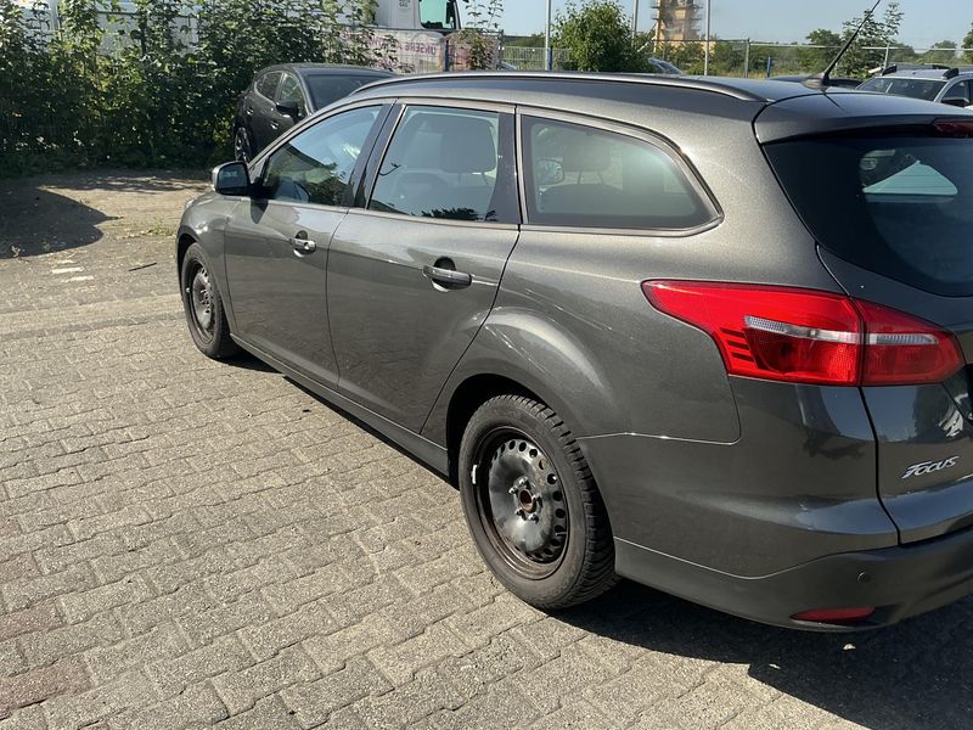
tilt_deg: -19.0
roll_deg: -4.8
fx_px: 787
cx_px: 486
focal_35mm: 28
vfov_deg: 49.7
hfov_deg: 63.4
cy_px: 365
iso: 25
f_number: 1.8
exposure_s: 1/1035
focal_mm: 3
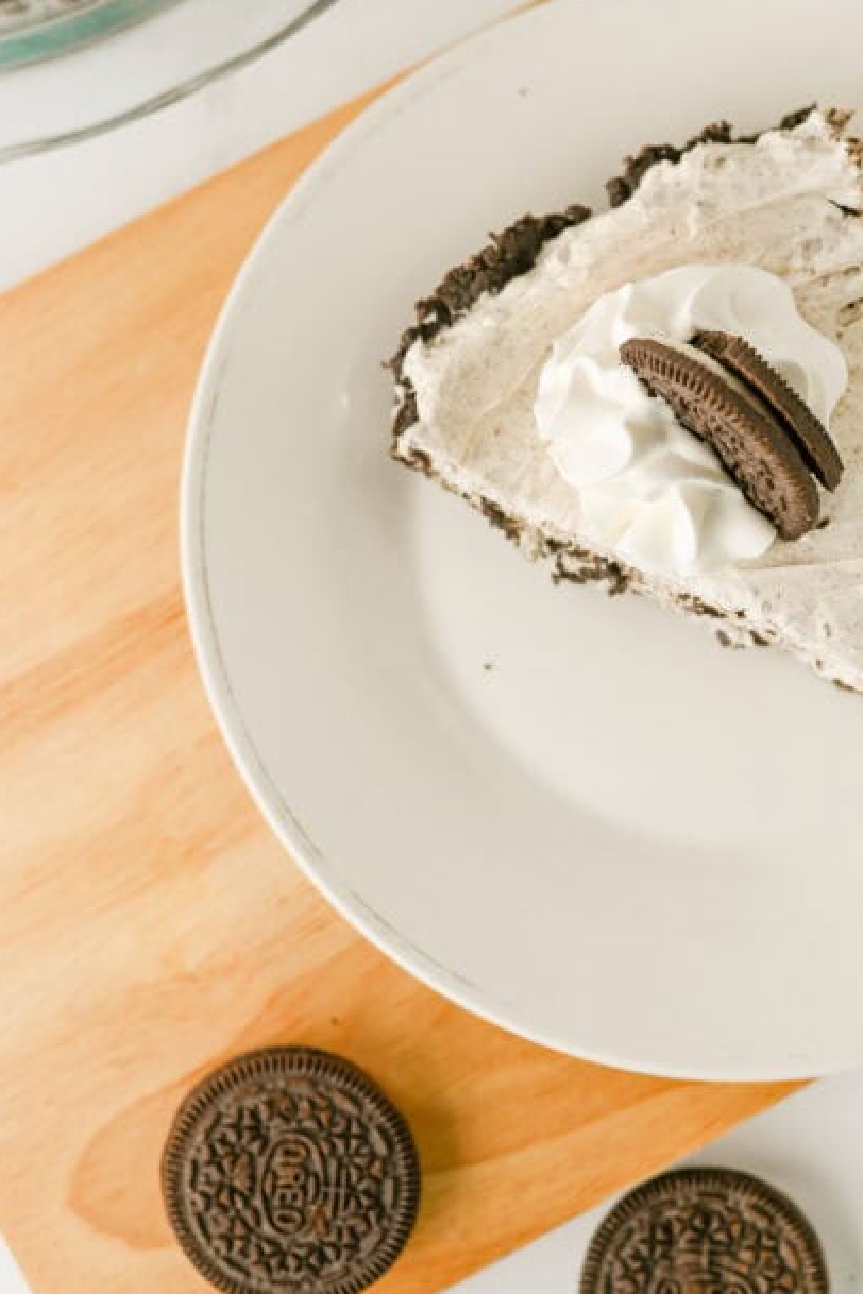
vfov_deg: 24.1
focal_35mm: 84
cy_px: 448
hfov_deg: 16.2
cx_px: 679
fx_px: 3020
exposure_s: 1/80
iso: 160
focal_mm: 50
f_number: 4.5
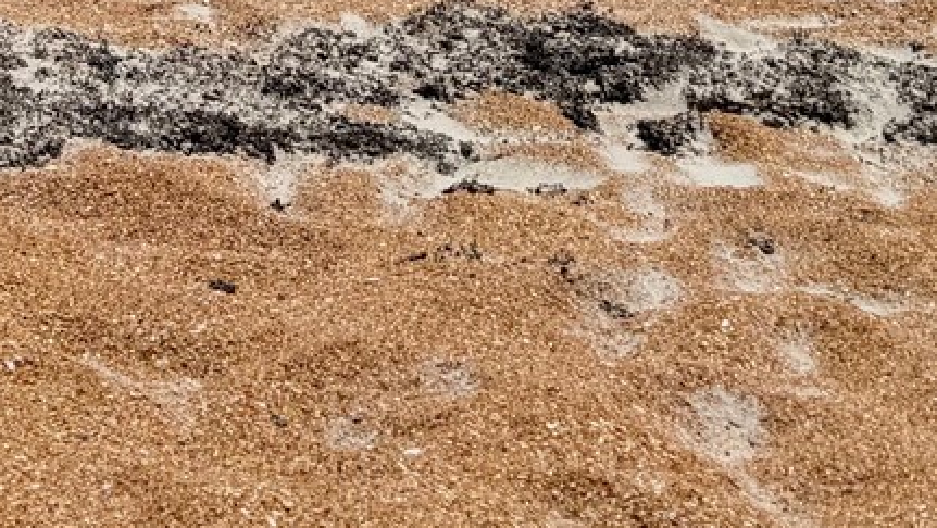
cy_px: -611
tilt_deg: +1.5
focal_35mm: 97
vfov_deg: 11.1
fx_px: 2411
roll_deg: +0.9
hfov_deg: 20.0
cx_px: -322
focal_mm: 6.76
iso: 80
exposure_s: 1/14286
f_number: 1.78
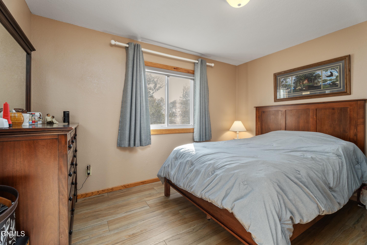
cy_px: 122
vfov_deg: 73.7
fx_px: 163
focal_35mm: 16
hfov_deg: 96.7
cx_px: 184
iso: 400
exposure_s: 1/6
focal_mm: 16
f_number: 8
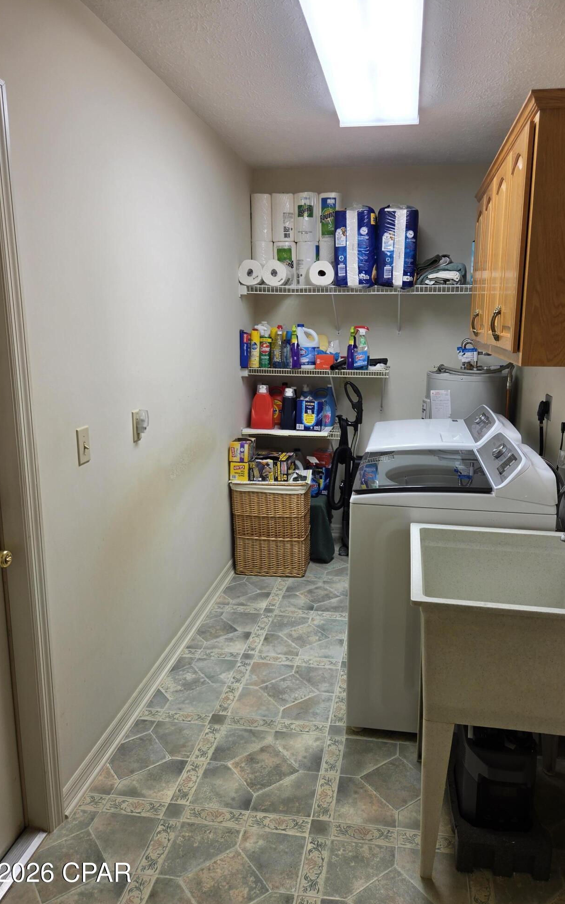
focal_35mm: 25
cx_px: 323
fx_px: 616
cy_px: 452
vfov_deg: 72.5
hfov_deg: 49.1
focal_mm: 5.4
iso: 40
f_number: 1.8
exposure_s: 1/120
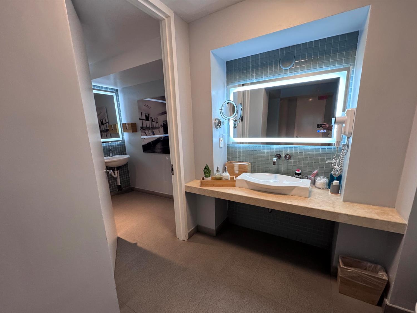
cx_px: 209
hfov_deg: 98.2
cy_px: 167
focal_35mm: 15
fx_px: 181
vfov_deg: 81.6
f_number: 2.2
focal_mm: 2.22
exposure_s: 1/60
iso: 250
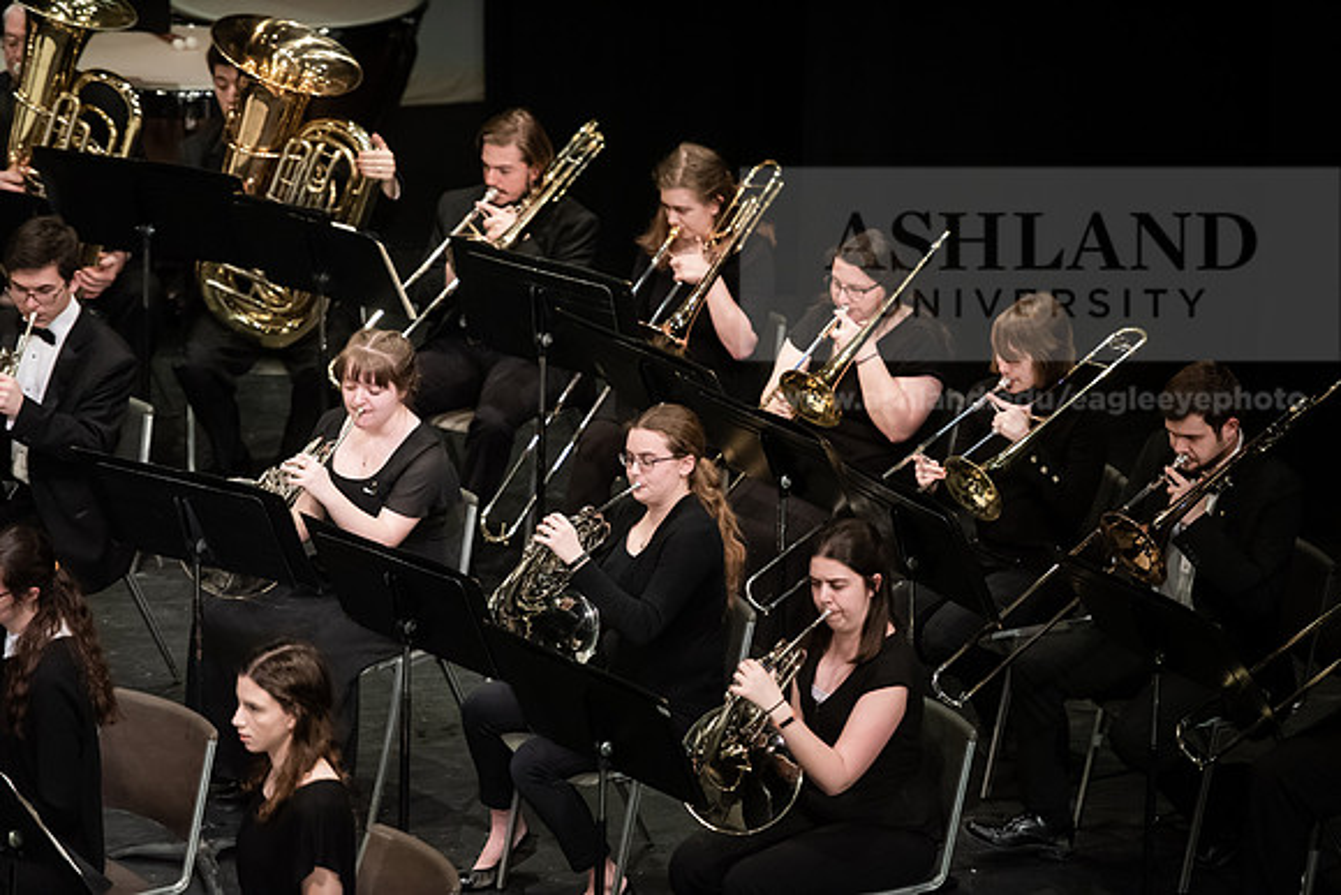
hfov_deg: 11.7
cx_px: 670
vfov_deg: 7.9
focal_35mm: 175
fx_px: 6520
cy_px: 448
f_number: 3.2
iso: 3200
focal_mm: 175
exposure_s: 1/250
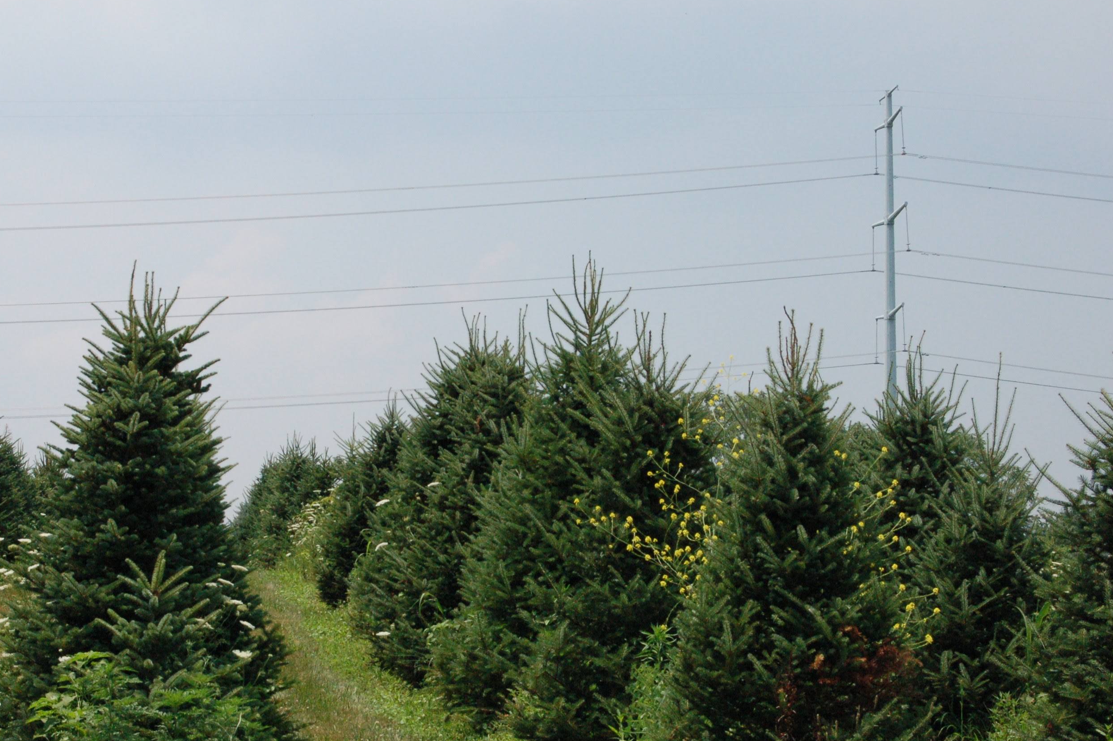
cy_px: 391
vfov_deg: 13.7
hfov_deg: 20.5
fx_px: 3077
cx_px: 444
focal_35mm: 100
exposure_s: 1/1000
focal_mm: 55
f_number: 16
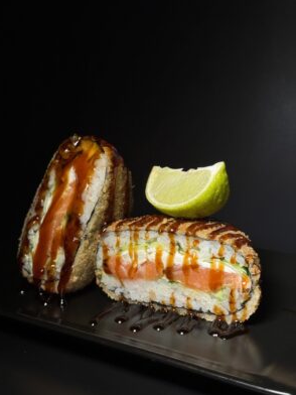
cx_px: 146
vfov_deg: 38.9
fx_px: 559
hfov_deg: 29.7
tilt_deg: -15.2
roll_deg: +3.5
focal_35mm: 49
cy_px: 200
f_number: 1.78
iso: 64
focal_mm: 6.76
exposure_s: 1/1152
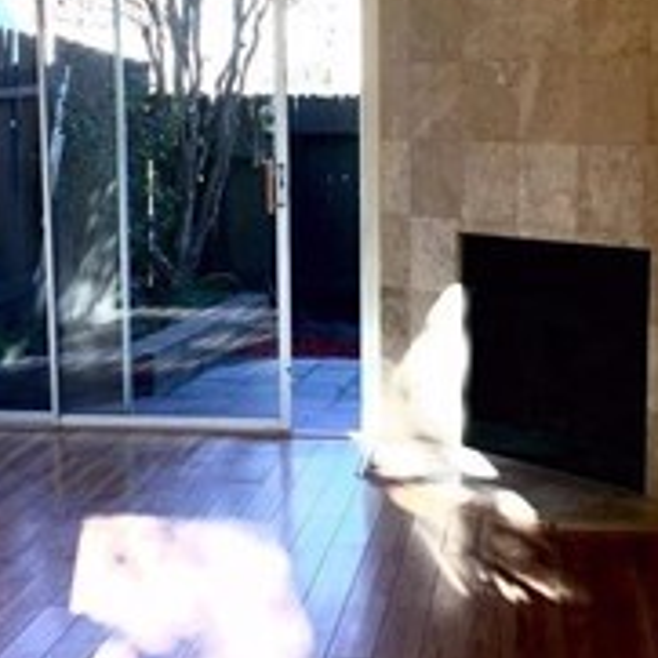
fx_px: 1462
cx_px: 302
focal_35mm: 68
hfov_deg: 25.3
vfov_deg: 25.4
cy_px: 349
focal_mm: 4.15
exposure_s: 1/247
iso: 32
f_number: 2.2
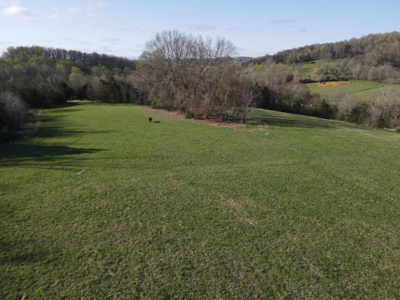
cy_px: 150
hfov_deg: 71.6
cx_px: 200
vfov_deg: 56.8
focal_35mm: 24
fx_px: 277
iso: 100
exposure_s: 1/500
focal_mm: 4.5
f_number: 2.8
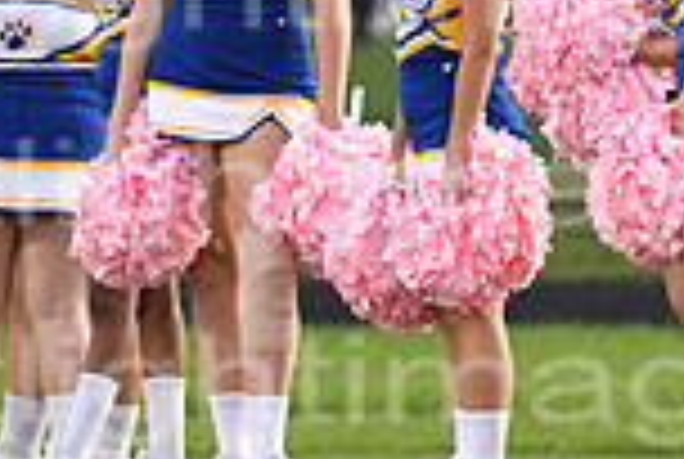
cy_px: -101
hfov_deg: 1.8
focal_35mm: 1142
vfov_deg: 1.2
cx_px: 266
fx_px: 21740
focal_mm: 200
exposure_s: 1/800
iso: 1600
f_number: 4
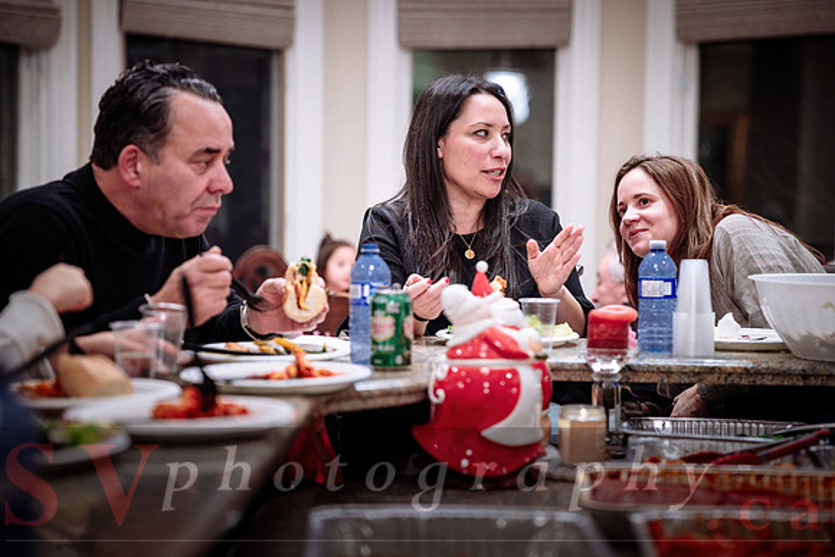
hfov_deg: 24.8
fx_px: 1897
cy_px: 240
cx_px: 476
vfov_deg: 16.7
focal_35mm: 82
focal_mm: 70
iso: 1000
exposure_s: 1/200
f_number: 2
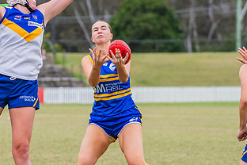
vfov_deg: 3.9
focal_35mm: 356
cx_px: 56
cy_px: 79
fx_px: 2442
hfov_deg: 5.8
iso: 800
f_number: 5.6
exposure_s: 1/1250
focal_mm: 170
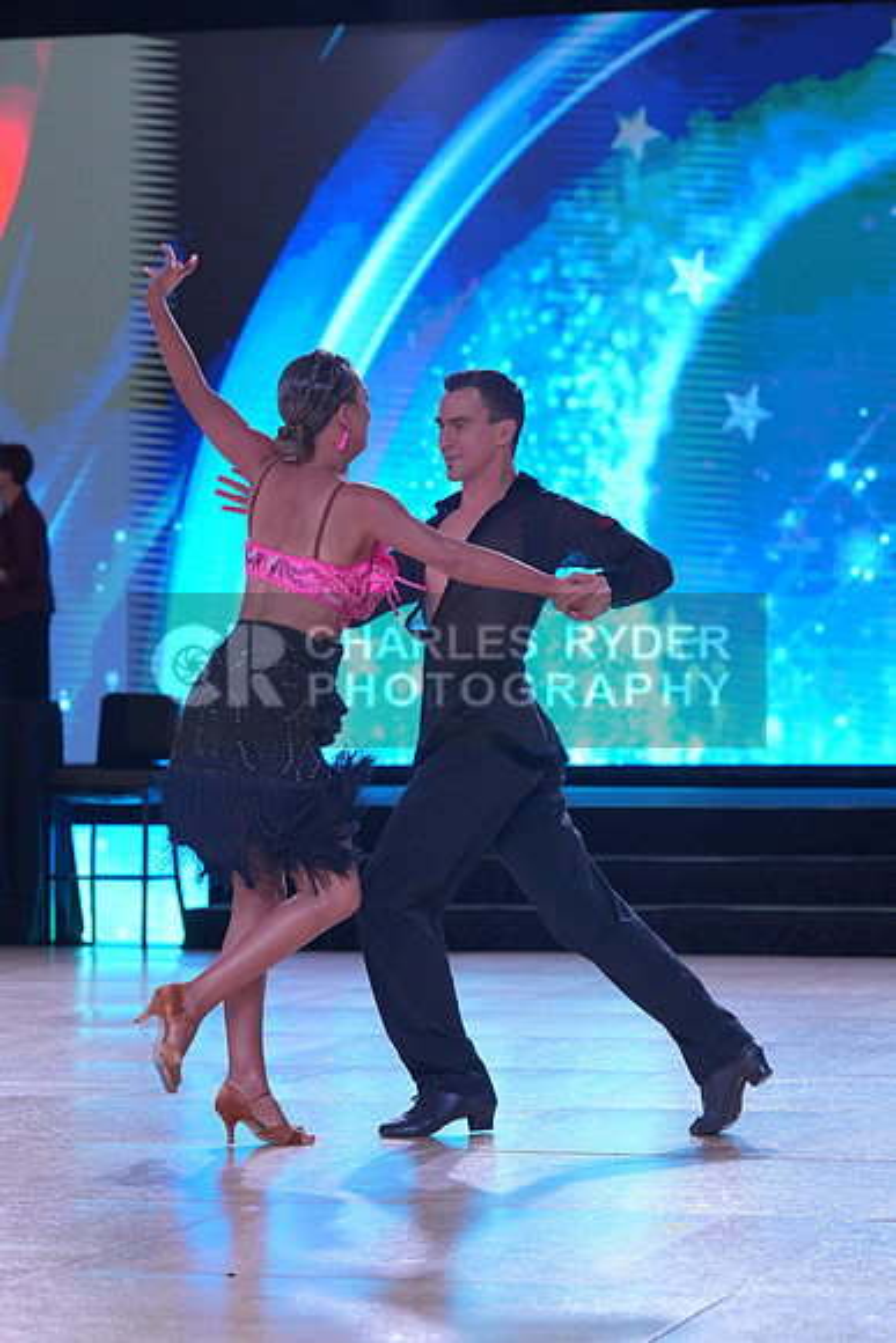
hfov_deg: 11.4
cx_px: 448
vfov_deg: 17.1
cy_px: 672
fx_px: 4477
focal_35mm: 120
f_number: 5.6
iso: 1600
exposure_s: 1/400
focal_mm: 120
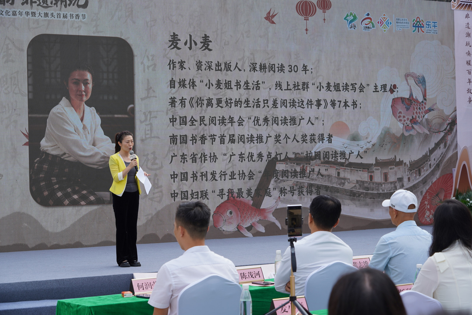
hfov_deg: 23.6
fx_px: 1128
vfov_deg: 15.9
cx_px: 236
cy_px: 158
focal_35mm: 86
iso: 100
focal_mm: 86
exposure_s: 1/200
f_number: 8
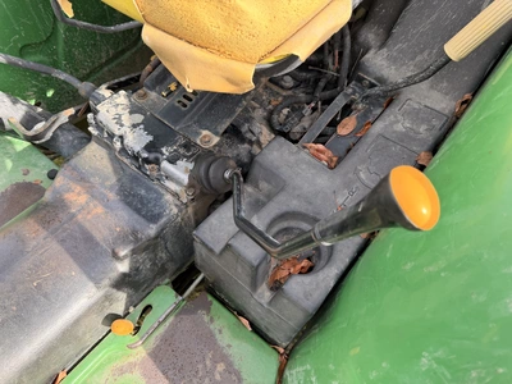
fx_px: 355
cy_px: 192
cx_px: 256
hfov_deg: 71.6
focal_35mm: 24
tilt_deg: -58.8
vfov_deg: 56.8
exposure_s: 1/898
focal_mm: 6.76
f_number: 1.78
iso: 100
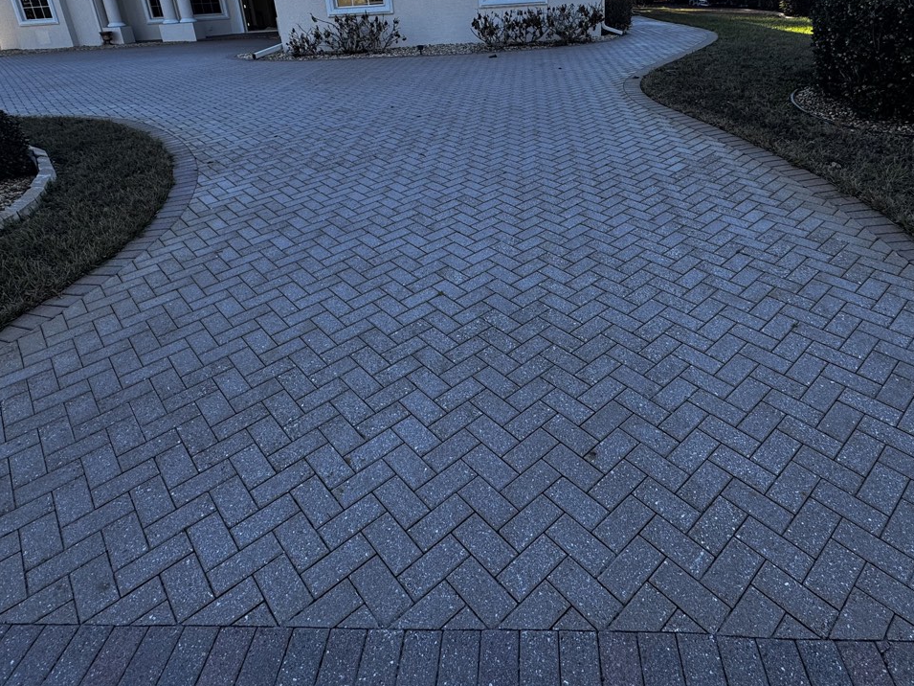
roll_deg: +4.3
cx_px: 502
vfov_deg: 59.4
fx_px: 581
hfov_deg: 76.2
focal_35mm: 22
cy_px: 218
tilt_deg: -21.6
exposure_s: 1/320
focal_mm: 2.22
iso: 40
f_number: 2.2
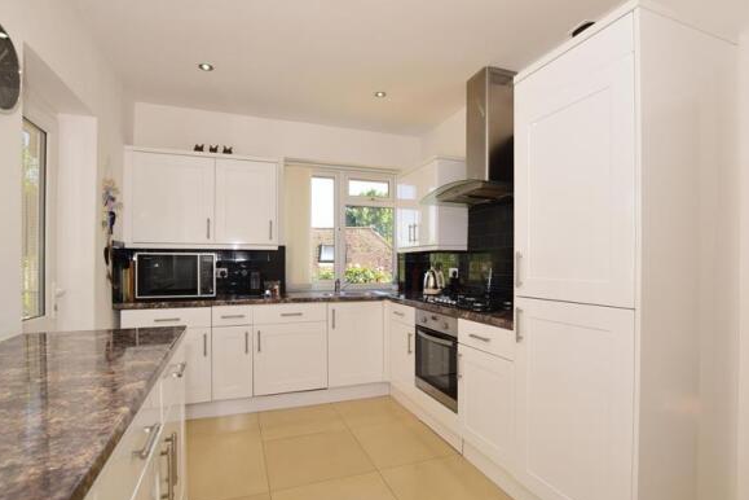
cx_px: 371
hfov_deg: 93.3
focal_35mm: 17
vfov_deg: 70.4
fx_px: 354
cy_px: 261
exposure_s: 1/50
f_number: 7.1
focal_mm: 10
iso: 200
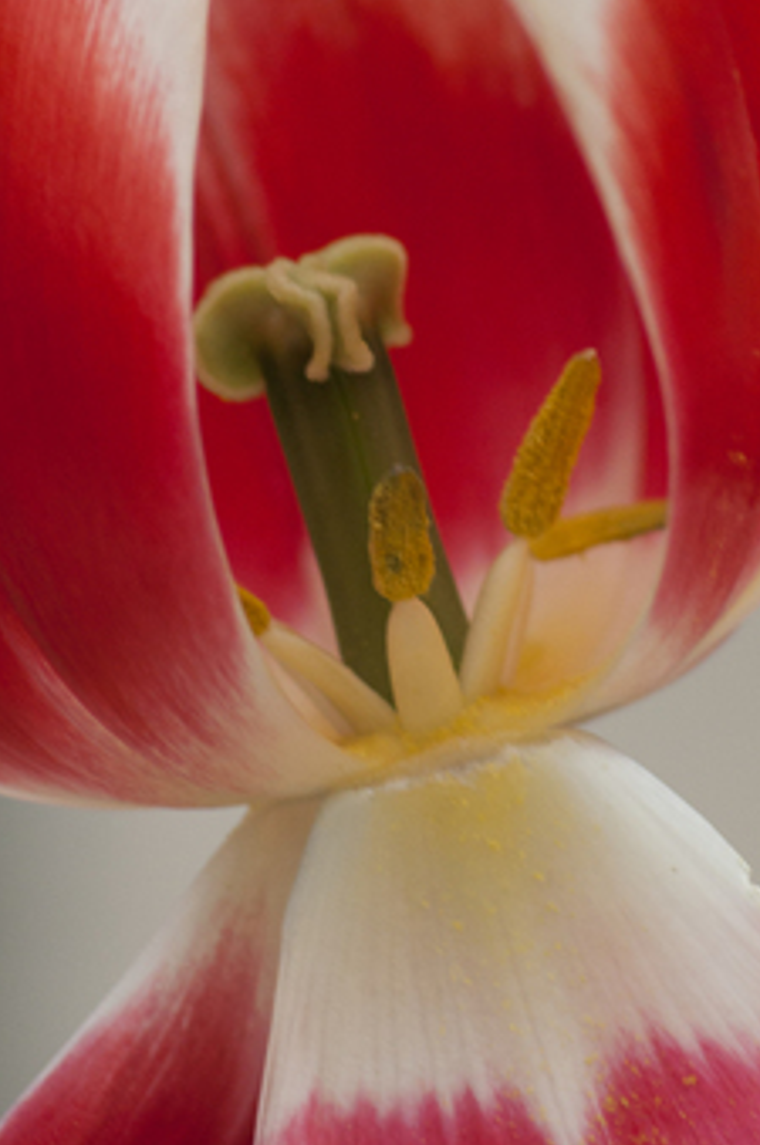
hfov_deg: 2.8
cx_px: 270
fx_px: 15468
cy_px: 486
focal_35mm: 487
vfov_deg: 4.2
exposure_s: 1/250
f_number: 5.6
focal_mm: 200
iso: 400
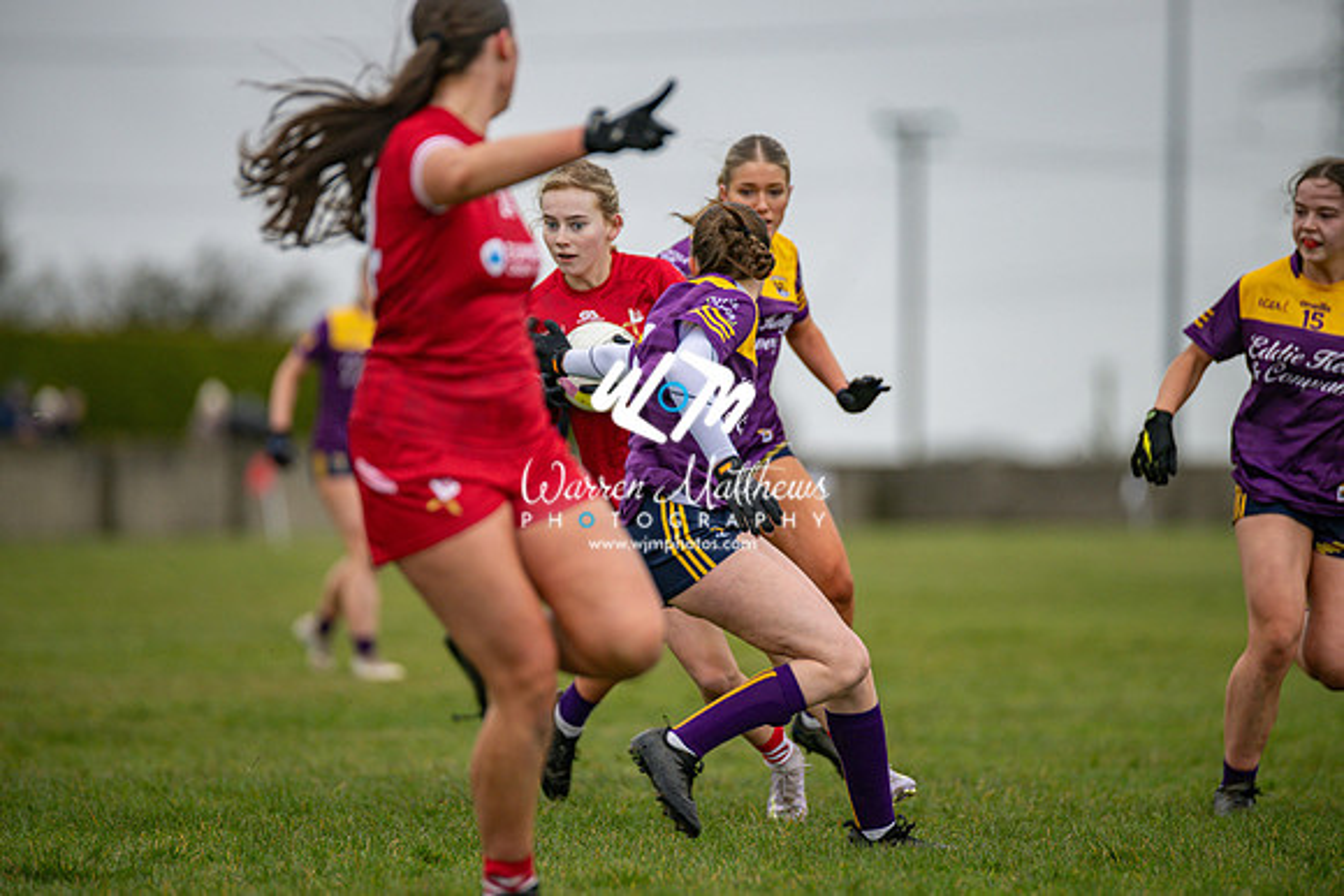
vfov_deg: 4.6
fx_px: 11202
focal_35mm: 300
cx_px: 672
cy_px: 448
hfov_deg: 6.9
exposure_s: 1/1000
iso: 400
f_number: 2.8
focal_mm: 300
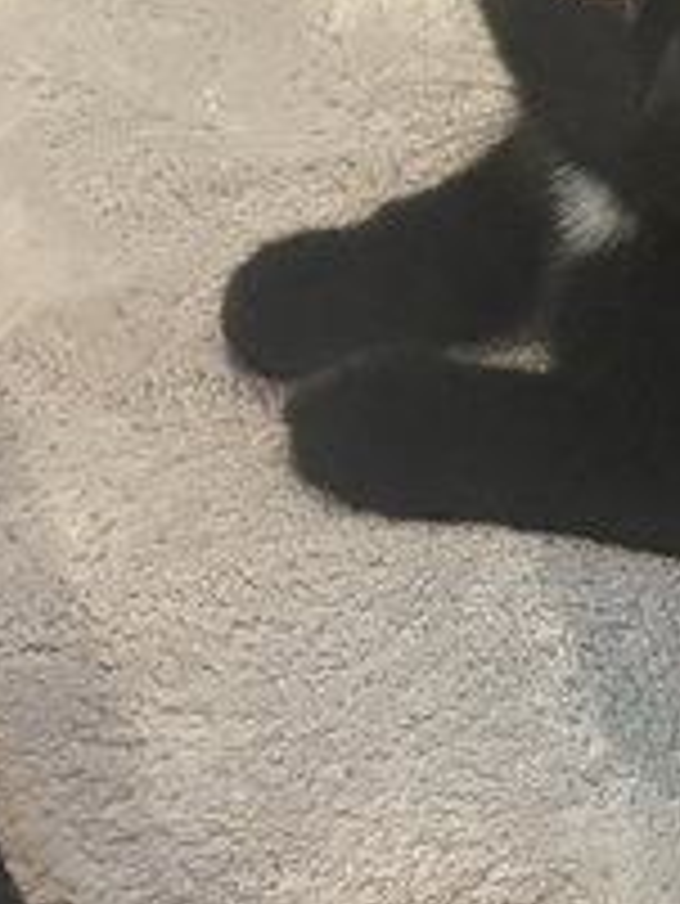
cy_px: 434
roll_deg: -4.6
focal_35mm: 255
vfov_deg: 7.8
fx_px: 6672
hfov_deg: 5.8
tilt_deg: -30.5
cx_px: 666
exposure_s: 1/41
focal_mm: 9
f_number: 2.8
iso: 1250
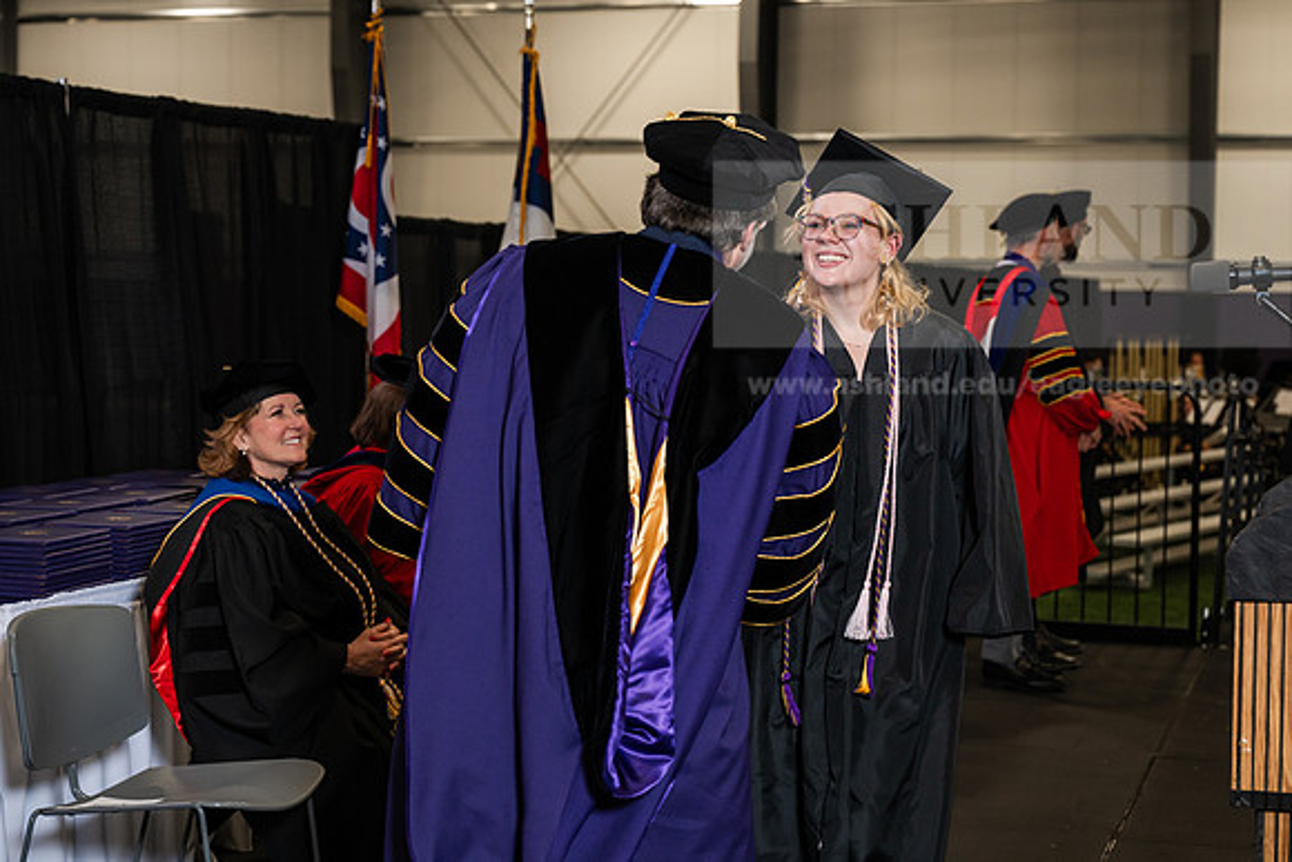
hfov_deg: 30.5
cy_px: 431
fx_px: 2369
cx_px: 646
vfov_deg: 20.6
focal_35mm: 66
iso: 1250
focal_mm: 66
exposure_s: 1/200
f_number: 4.5
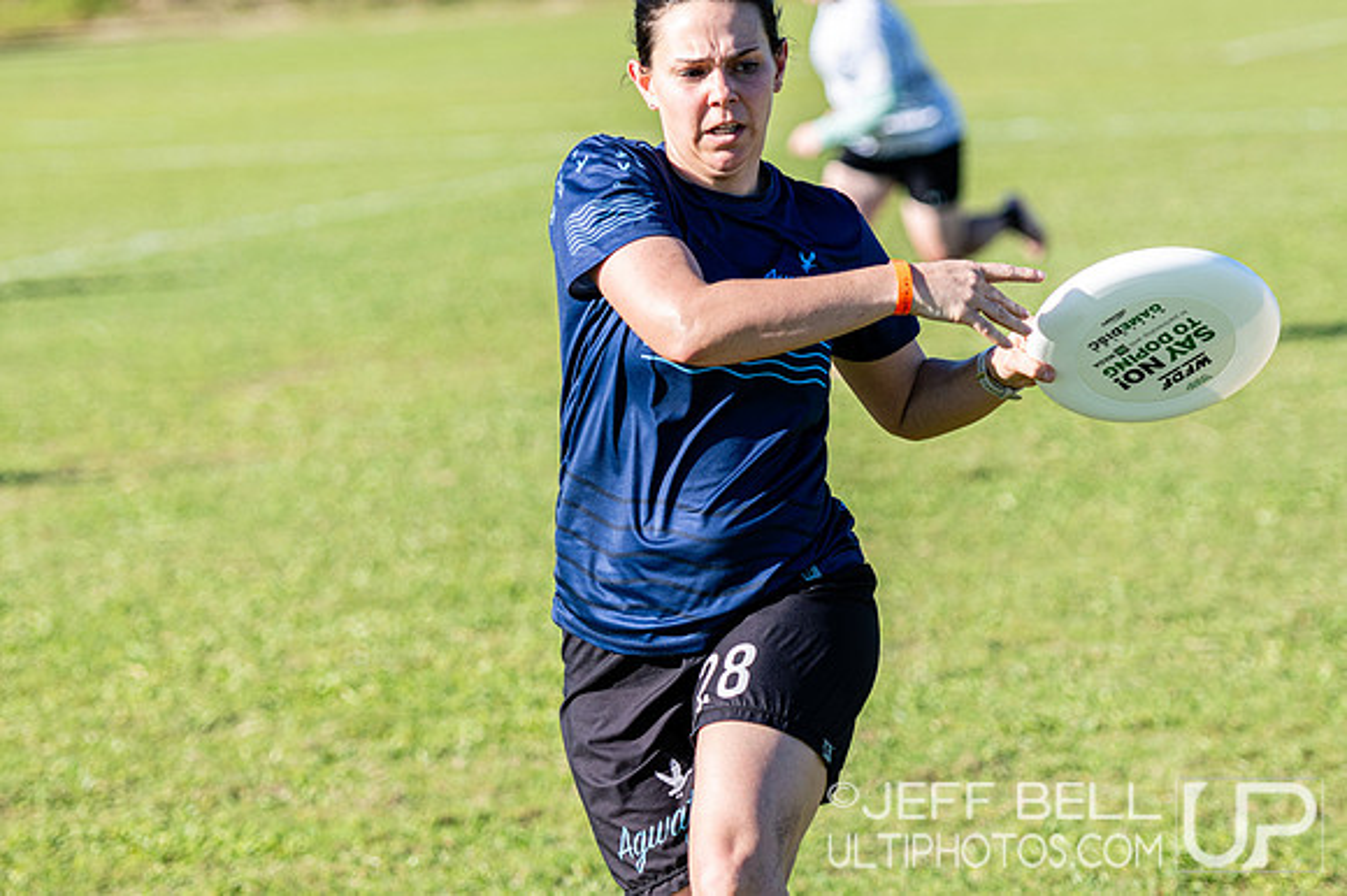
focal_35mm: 165
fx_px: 6170
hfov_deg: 12.5
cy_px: 448
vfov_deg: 8.3
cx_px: 674
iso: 100
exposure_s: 1/1250
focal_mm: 110
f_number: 3.2
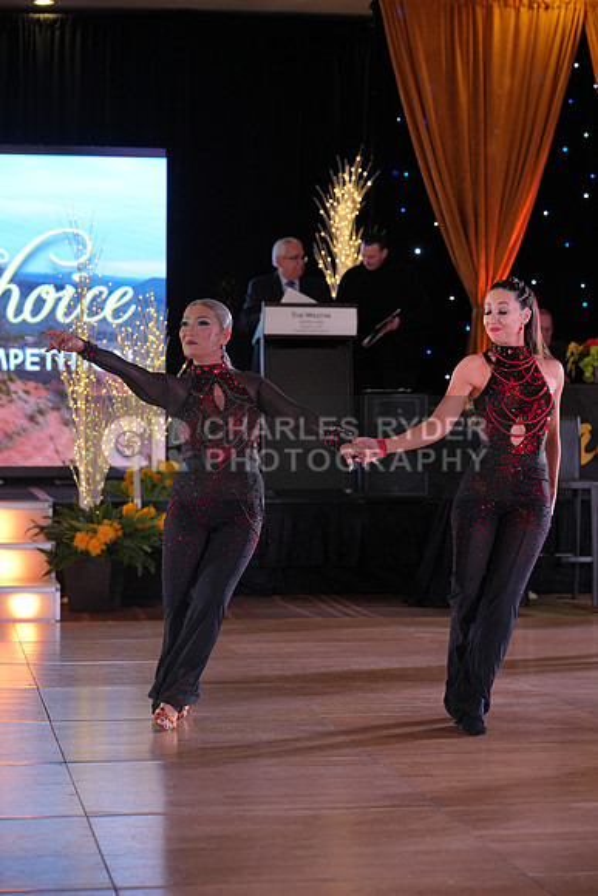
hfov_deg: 15.5
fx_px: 2191
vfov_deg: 23.1
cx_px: 299
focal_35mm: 88
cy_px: 448
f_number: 4
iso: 1250
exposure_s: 1/400
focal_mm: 88
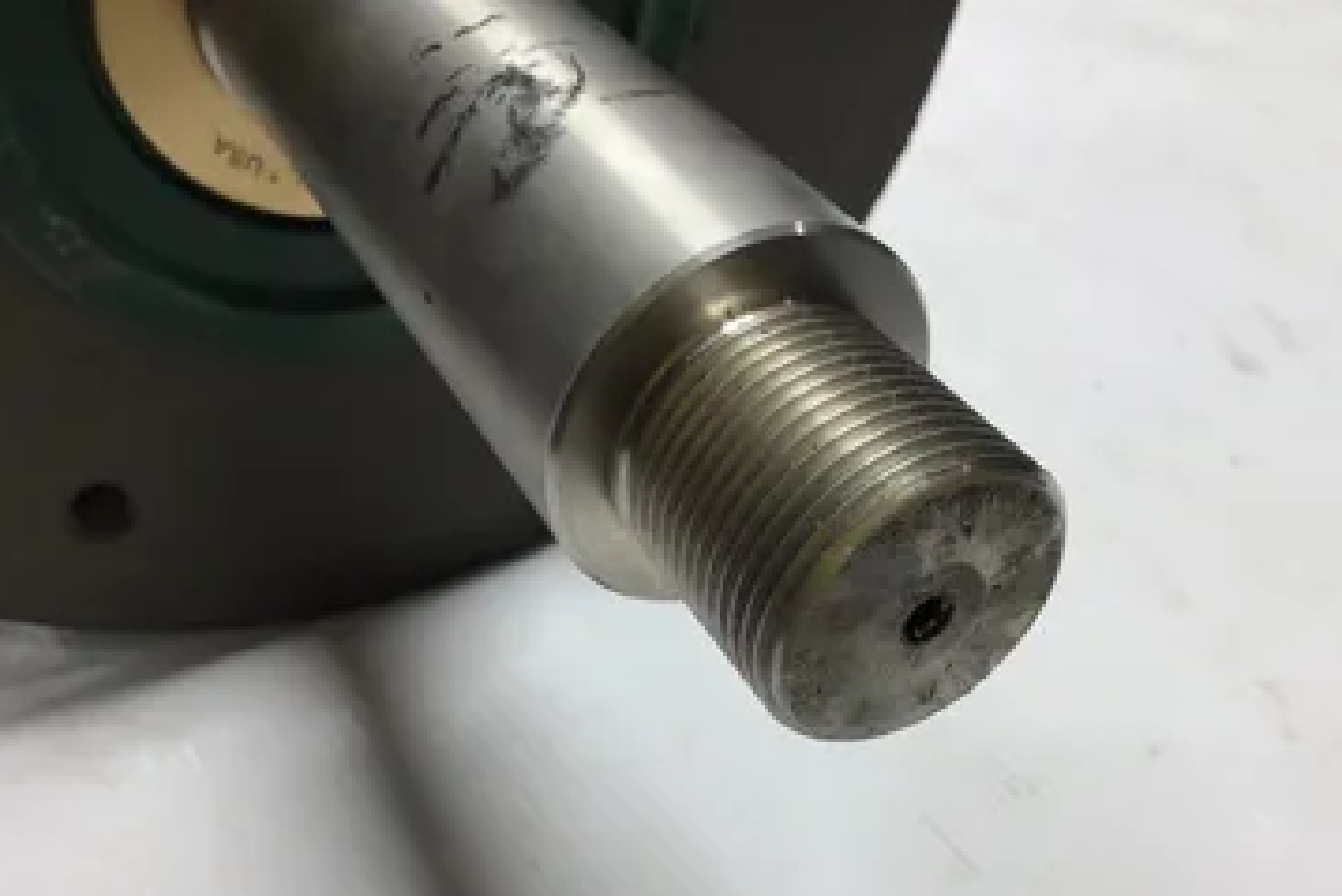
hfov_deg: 53.1
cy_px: 551
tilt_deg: -48.2
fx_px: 1342
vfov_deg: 36.7
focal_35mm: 36
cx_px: 671
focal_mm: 3.3
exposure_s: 1/120
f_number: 2.4
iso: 25
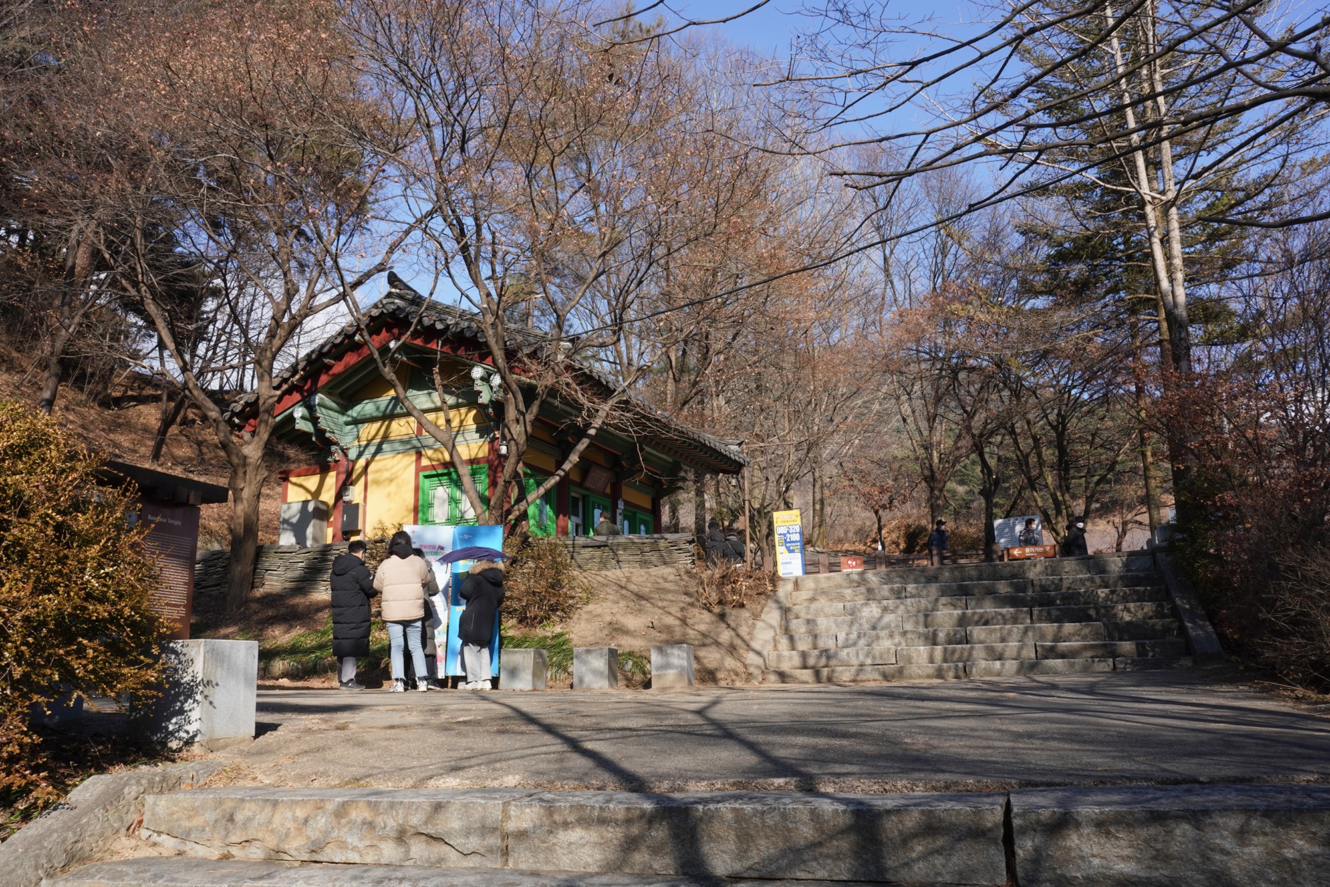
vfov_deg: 46.4
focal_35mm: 28
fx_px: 1035
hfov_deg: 65.5
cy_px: 444
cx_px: 665
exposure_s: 1/100
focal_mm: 28
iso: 400
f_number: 22
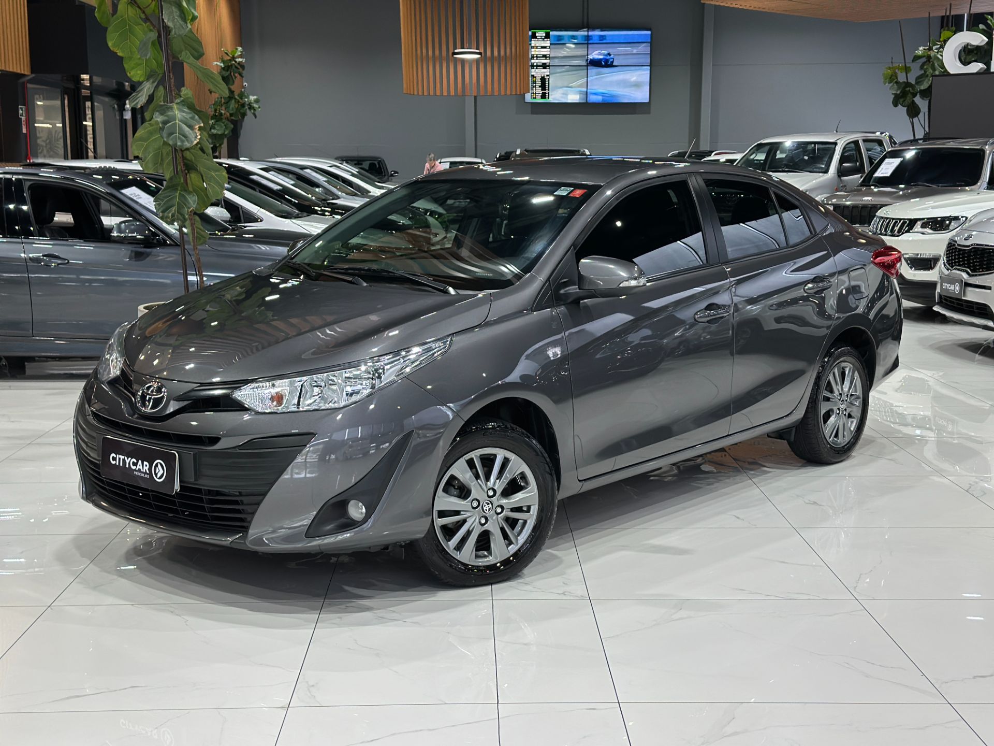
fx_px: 1378
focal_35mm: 48
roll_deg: +0.0
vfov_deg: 30.3
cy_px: 373
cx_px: 497
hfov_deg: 39.7
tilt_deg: -9.1
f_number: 1.78
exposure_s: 1/120
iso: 200
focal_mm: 6.86
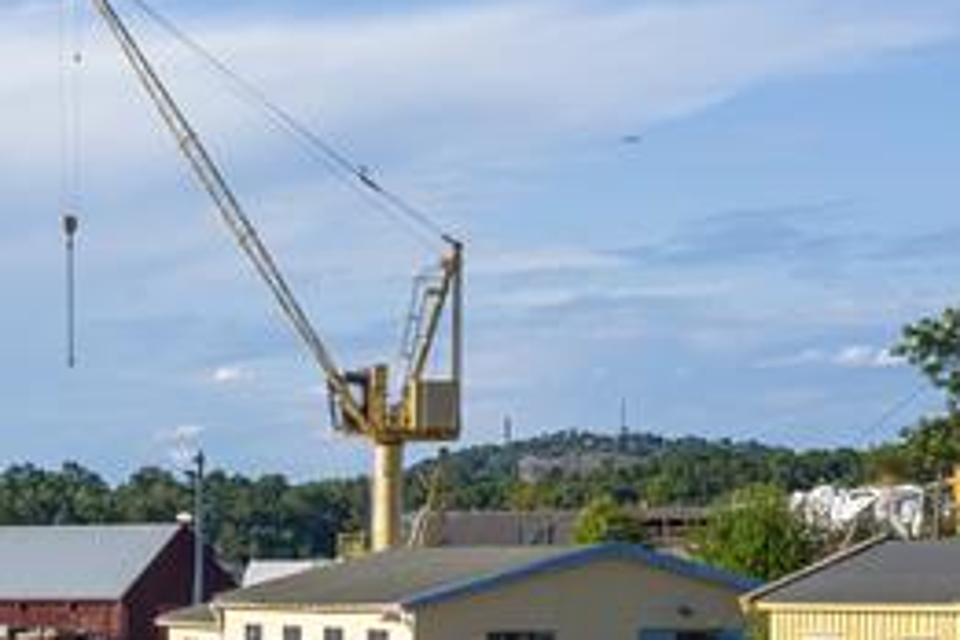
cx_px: -147
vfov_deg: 9.7
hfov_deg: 14.5
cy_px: 839
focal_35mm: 138
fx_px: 3680
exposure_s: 1/200
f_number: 8
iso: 100
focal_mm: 50
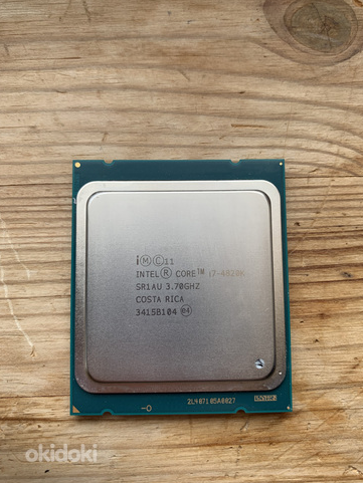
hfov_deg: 51.4
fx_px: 377
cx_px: 186
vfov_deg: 65.3
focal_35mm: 27
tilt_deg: -84.2
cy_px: 237
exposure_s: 1/122
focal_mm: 4.25
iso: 32
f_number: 1.8
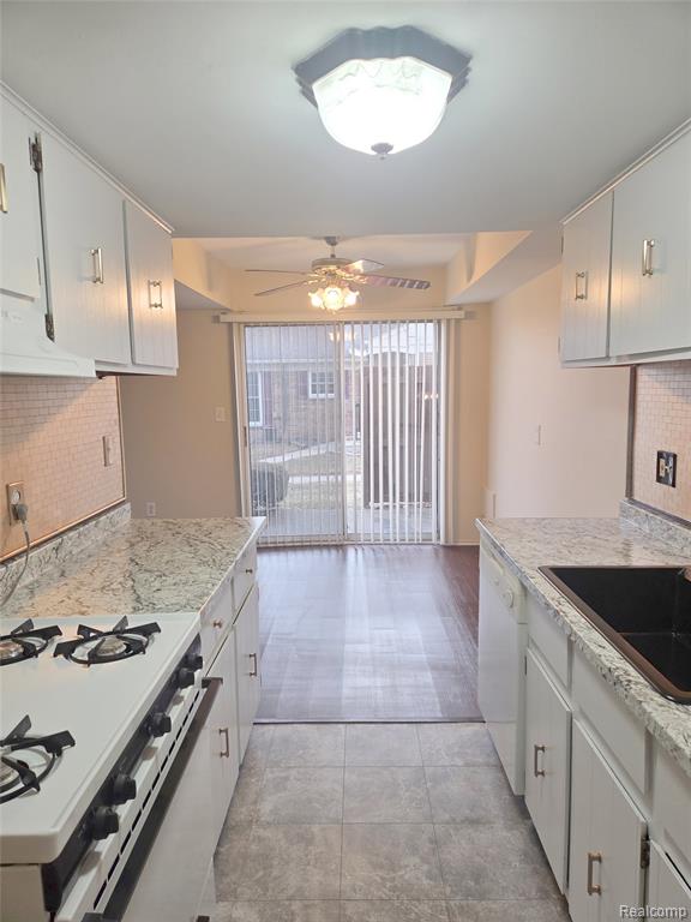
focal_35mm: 23
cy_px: 461
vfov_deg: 73.9
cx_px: 346
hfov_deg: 58.9
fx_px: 612
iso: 64
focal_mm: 5.4
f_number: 1.8
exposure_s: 1/120
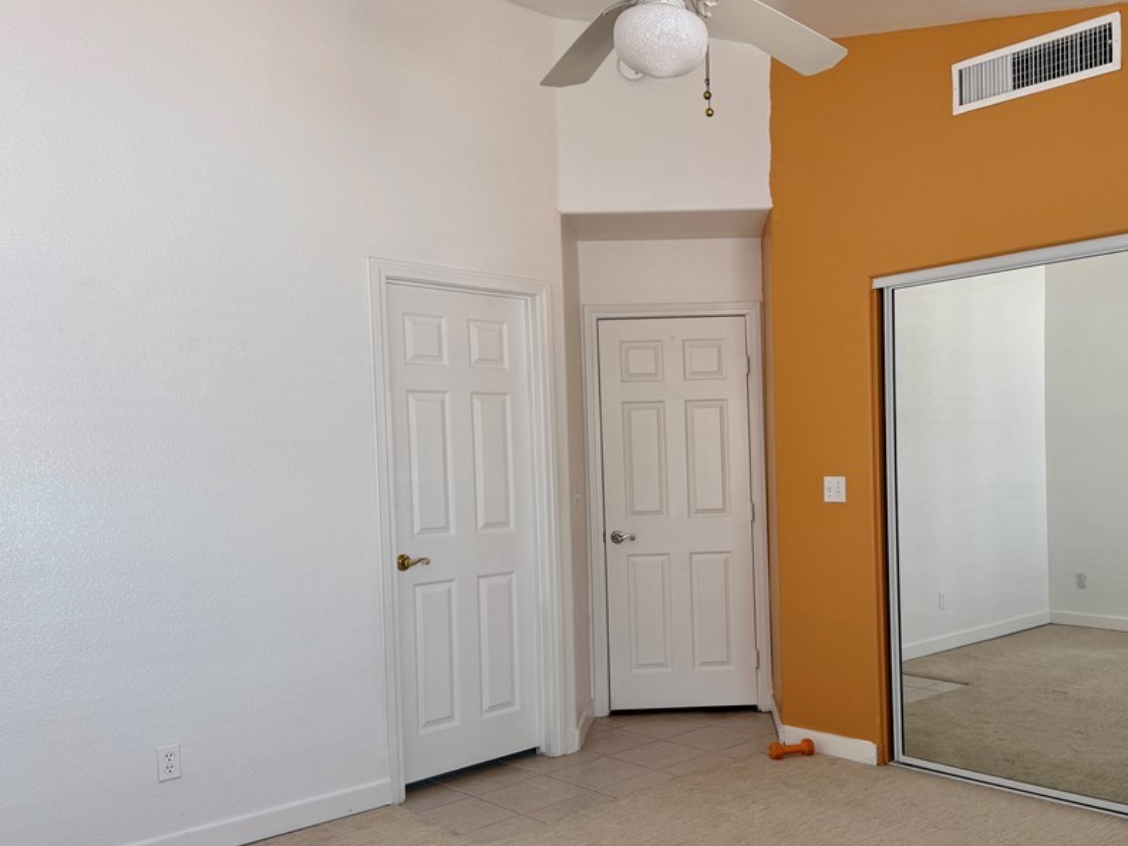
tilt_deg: -1.5
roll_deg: +1.3
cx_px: 701
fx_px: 1010
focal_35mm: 31
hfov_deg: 57.7
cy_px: 481
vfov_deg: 45.3
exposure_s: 1/158
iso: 64
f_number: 1.78
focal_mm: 6.76
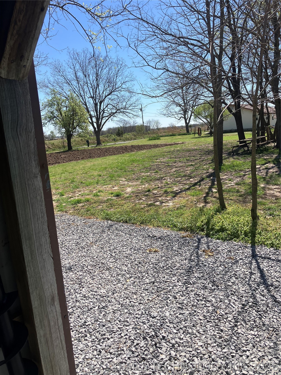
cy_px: 188
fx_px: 303
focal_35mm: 28
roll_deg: +4.3
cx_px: 140
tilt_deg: -10.8
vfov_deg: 63.4
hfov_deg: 49.7
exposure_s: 1/1779
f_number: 1.8
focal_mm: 3.99
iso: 32
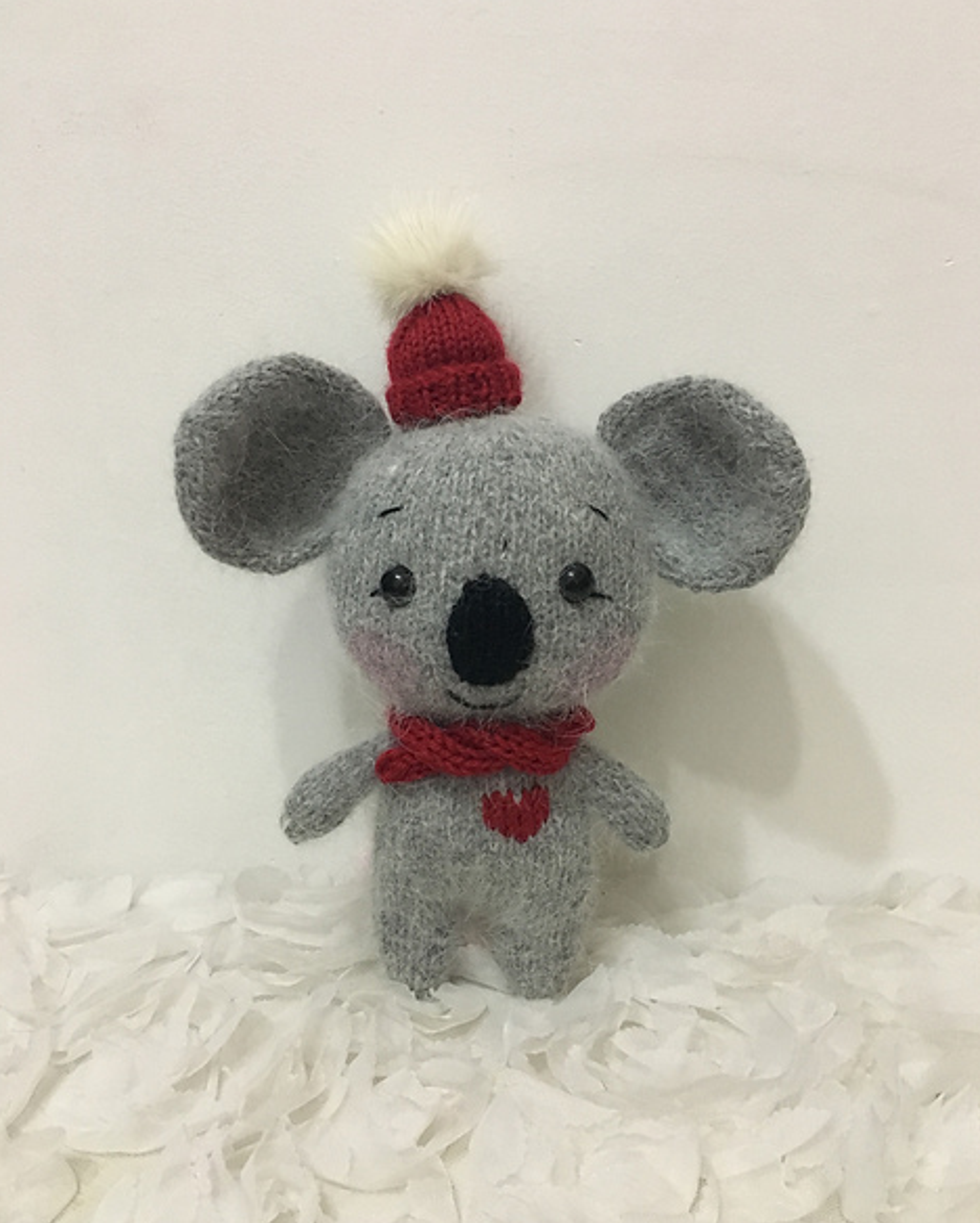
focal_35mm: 31
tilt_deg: -13.9
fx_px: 1123
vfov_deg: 57.1
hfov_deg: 47.2
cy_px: 609
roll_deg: +0.6
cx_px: 492
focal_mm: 4.15
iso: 320
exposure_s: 1/17
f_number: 2.2
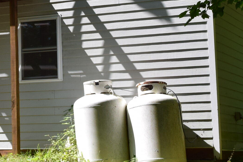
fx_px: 834
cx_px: -8
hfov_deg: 16.2
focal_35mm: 123
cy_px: 1
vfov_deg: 11.0
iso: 400
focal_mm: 29
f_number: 11
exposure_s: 1/400
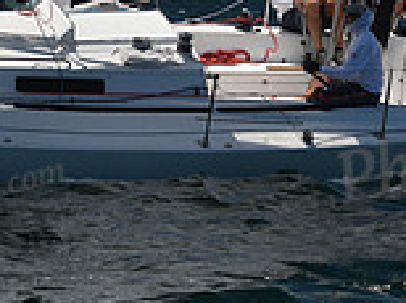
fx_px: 2974
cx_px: 203
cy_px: 36
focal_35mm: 254
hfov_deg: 7.8
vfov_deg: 5.8
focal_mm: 70
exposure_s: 1/800
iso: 250
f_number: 7.1
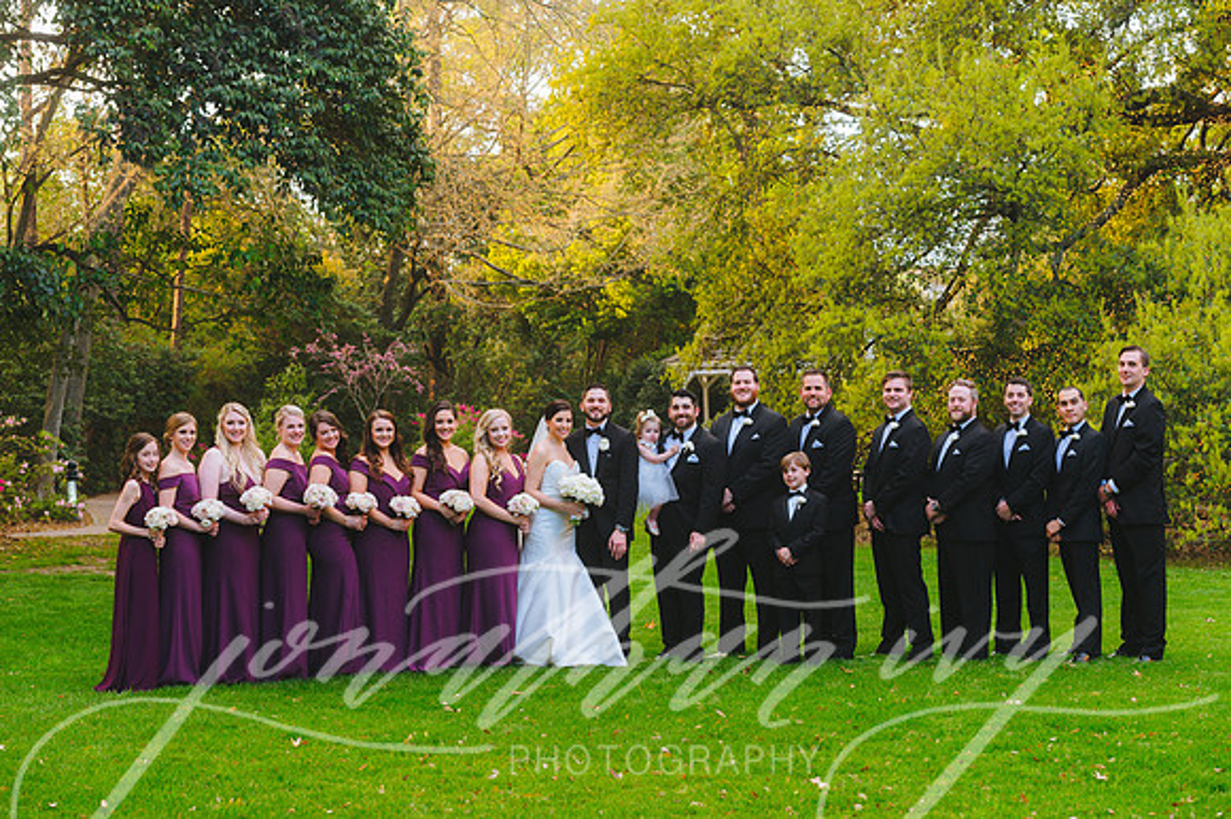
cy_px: 410
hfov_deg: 28.9
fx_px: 2392
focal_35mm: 70
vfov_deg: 19.4
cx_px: 616
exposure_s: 1/100
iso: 1000
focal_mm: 70
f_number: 3.5
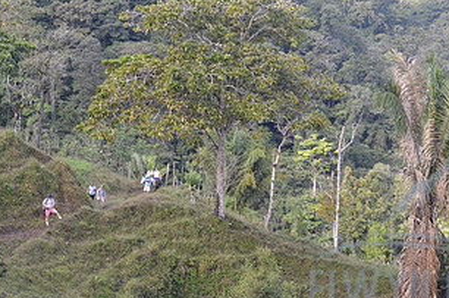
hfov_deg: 22.4
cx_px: 204
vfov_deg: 14.9
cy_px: 57
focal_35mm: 91
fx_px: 1133
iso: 250
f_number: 5.6
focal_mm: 32
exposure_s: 1/125
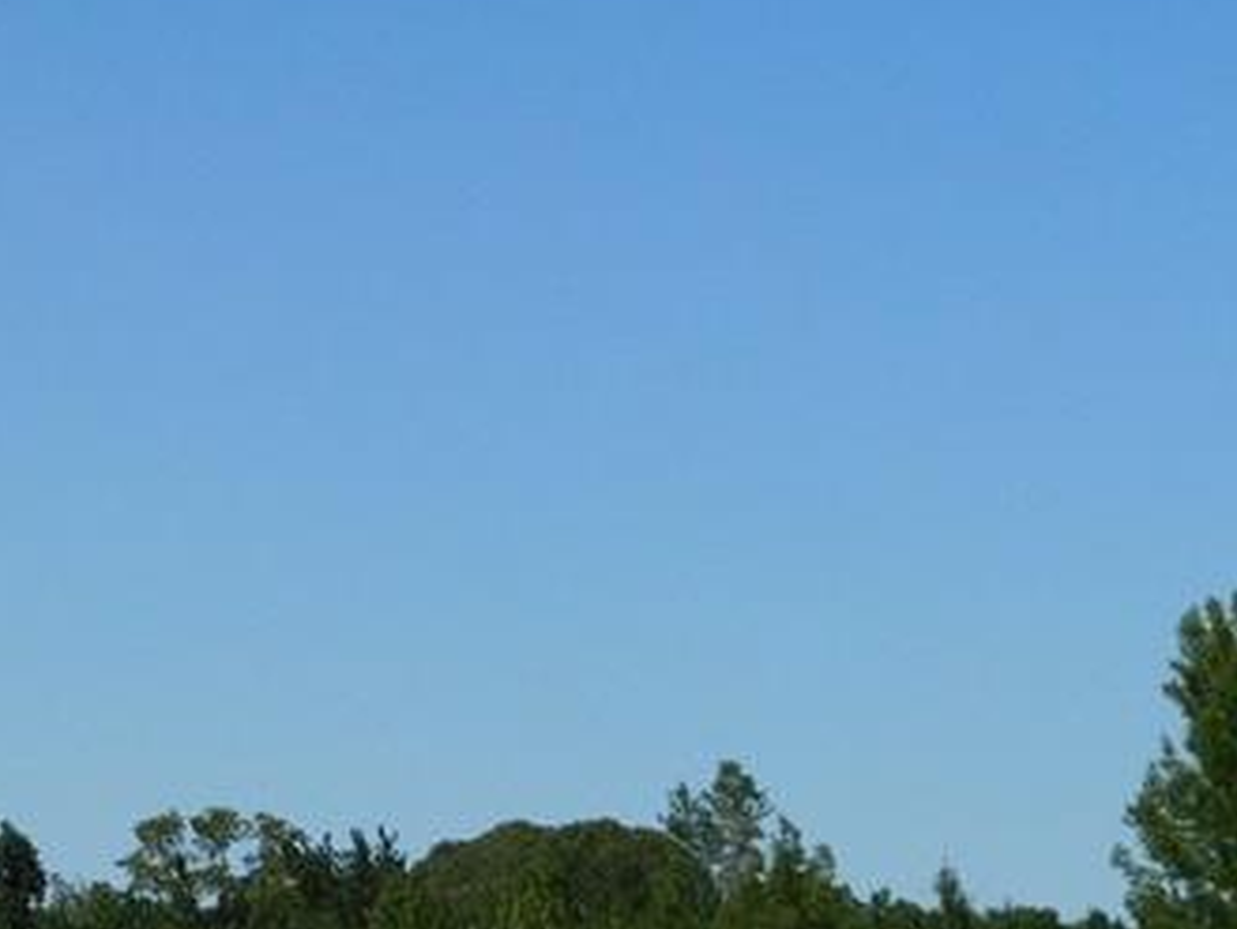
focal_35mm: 112
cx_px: 278
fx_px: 4004
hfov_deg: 17.4
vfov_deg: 13.1
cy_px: 842
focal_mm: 6.3
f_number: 7
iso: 125
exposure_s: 1/500
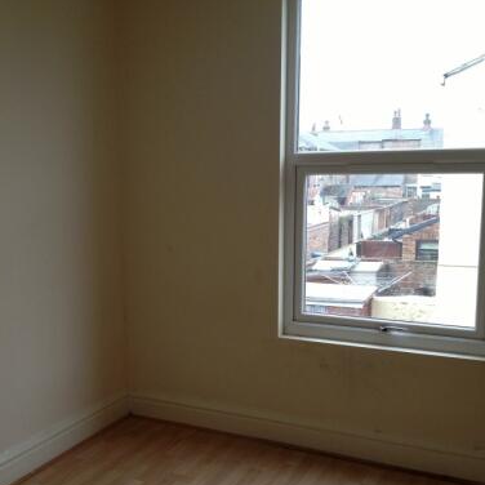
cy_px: 278
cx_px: 180
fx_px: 761
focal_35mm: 48
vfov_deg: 35.3
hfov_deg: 35.2
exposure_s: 1/120
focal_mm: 4.28
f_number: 2.4
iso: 100
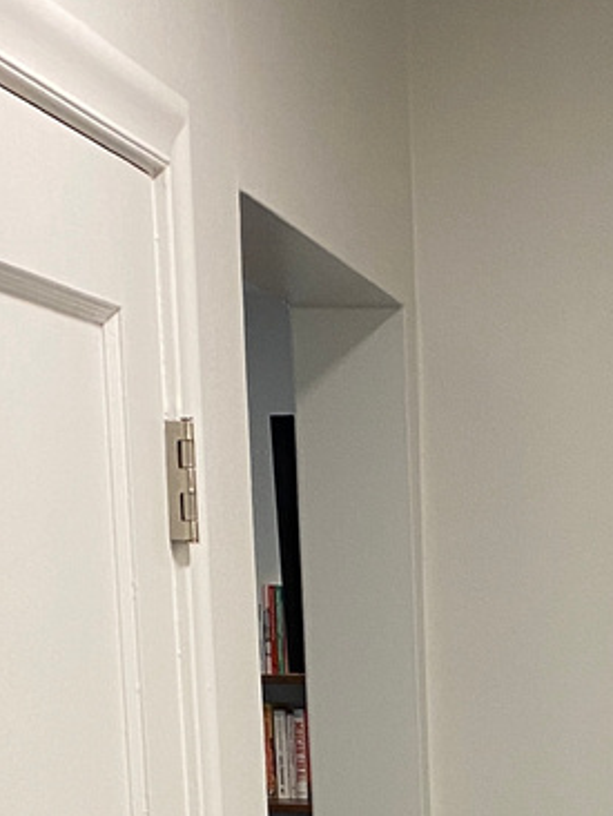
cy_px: 1286
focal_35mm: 109
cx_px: 778
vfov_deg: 16.2
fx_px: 2571
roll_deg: +1.9
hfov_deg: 13.2
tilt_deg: -9.1
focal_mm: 4.25
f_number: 1.8
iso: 100
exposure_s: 1/60
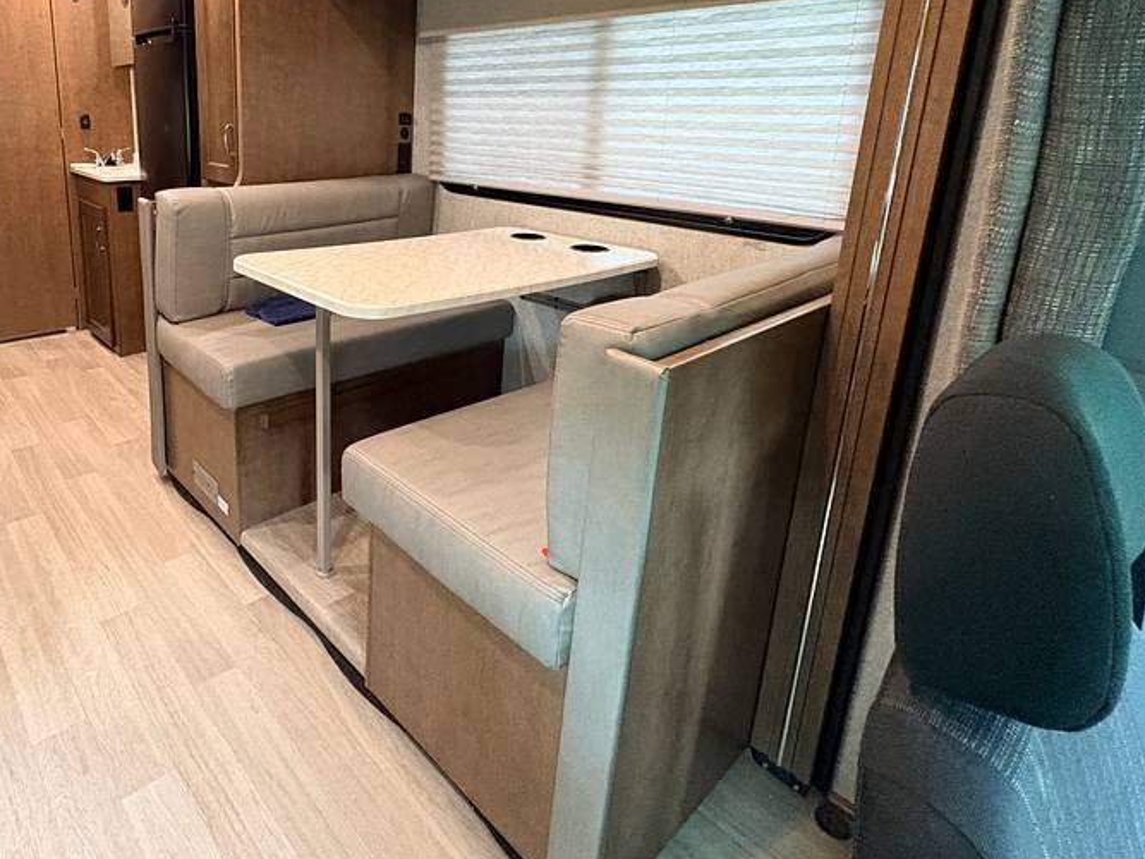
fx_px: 694
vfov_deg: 61.5
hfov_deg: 76.4
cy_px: 270
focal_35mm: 21
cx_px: 378
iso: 640
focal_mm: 2.22
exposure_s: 1/60
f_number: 2.2
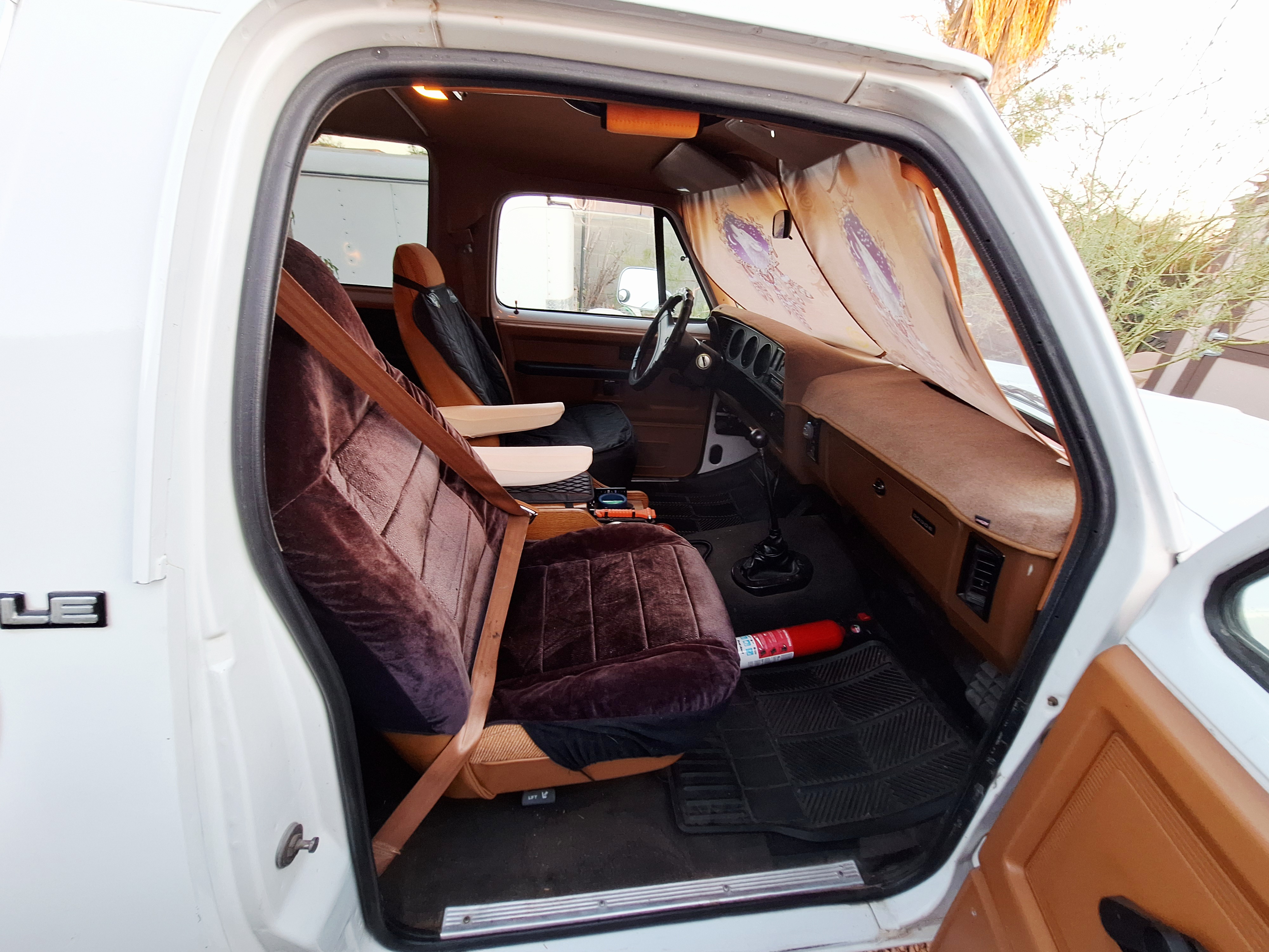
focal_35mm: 13
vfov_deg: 89.9
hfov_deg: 106.2
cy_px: 476
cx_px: 634
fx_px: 477
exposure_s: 1/40
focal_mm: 1.74
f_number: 2.2
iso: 80
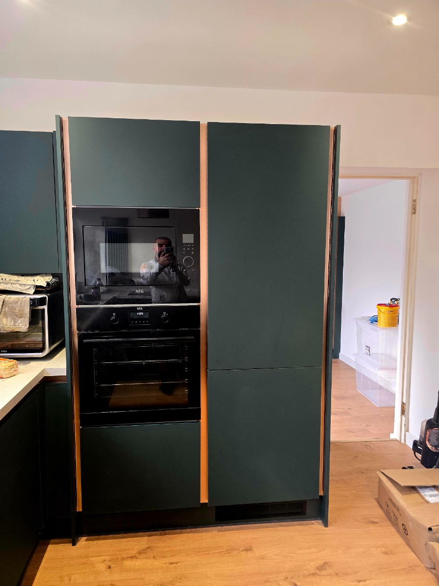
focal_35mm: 23
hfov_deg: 58.9
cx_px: 220
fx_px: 389
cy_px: 293
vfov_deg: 73.9
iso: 320
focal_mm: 6.3
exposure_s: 1/100
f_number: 1.7
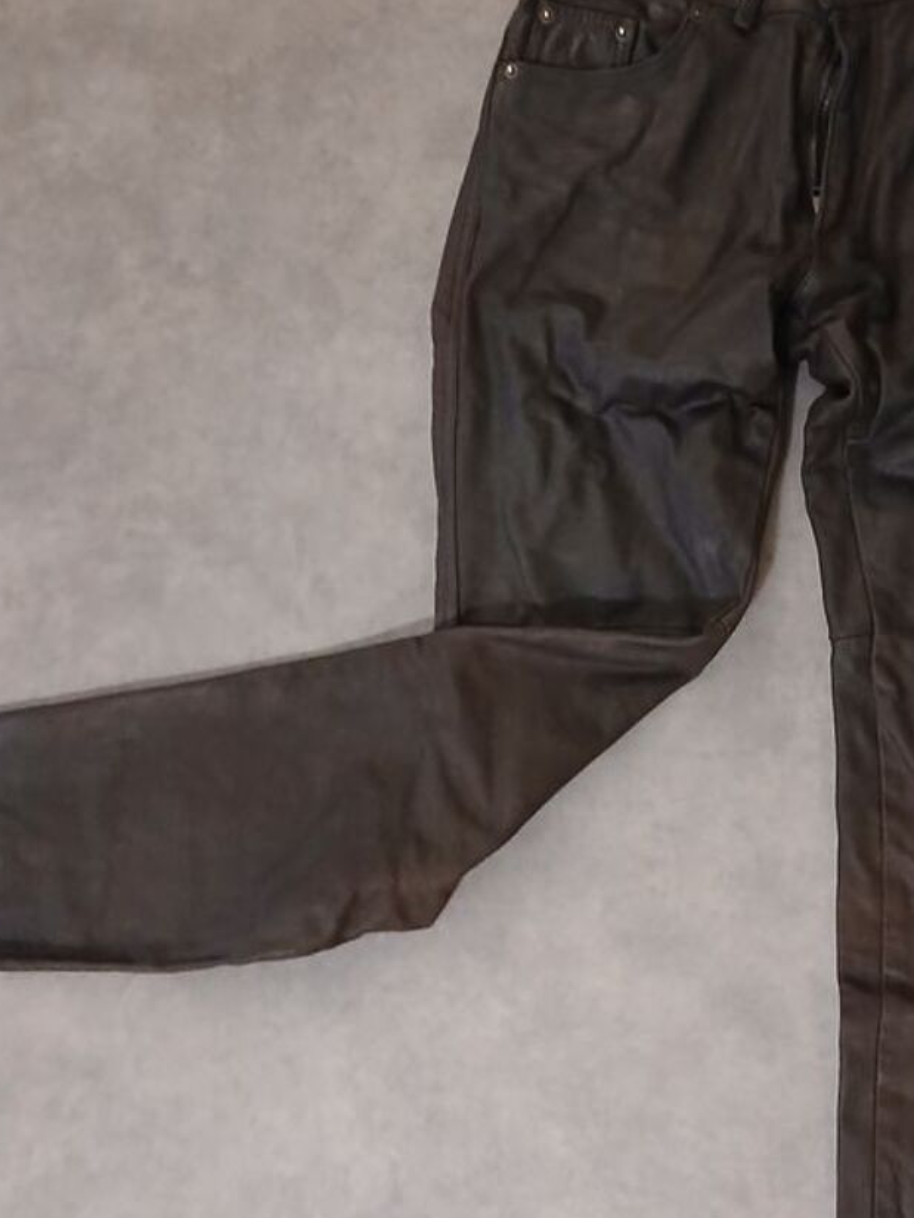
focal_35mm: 42
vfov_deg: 44.6
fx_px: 1478
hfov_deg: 33.8
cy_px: 721
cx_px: 669
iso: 1250
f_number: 1.8
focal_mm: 3.98
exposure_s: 1/16.7
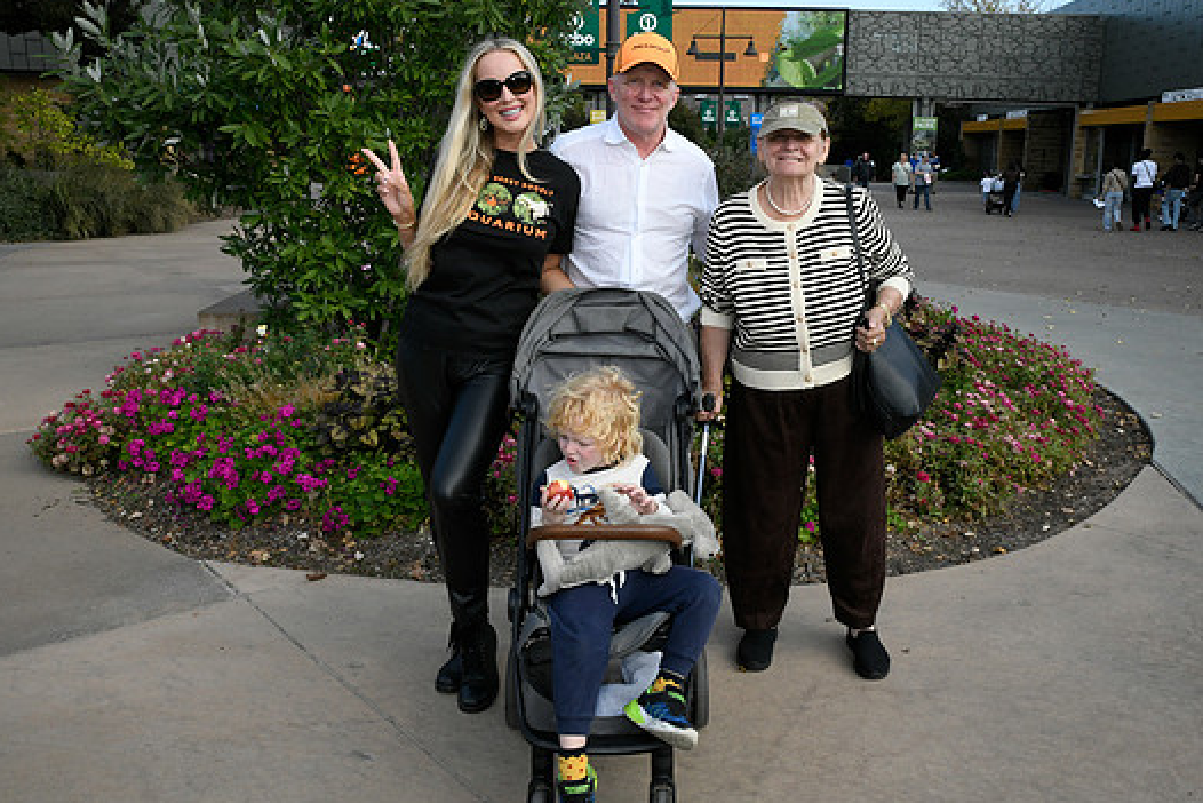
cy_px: 390
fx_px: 1070
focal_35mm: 32
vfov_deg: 41.1
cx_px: 659
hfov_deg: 58.6
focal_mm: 29
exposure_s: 1/250
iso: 1600
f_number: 22
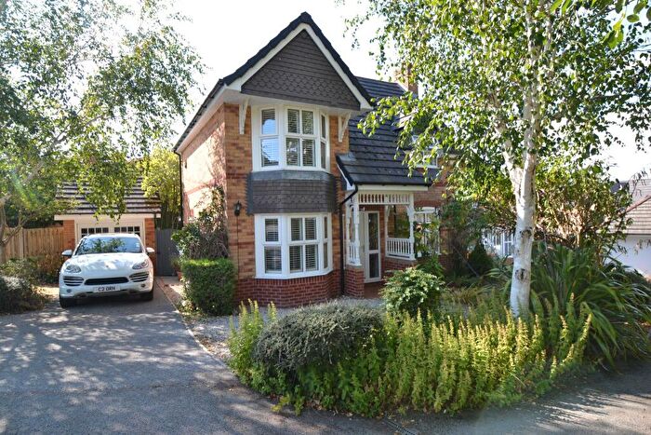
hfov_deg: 90.0
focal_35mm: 18
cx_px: 326
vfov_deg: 67.4
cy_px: 218
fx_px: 326
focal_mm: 12
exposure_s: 1/125
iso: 140
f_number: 5.6
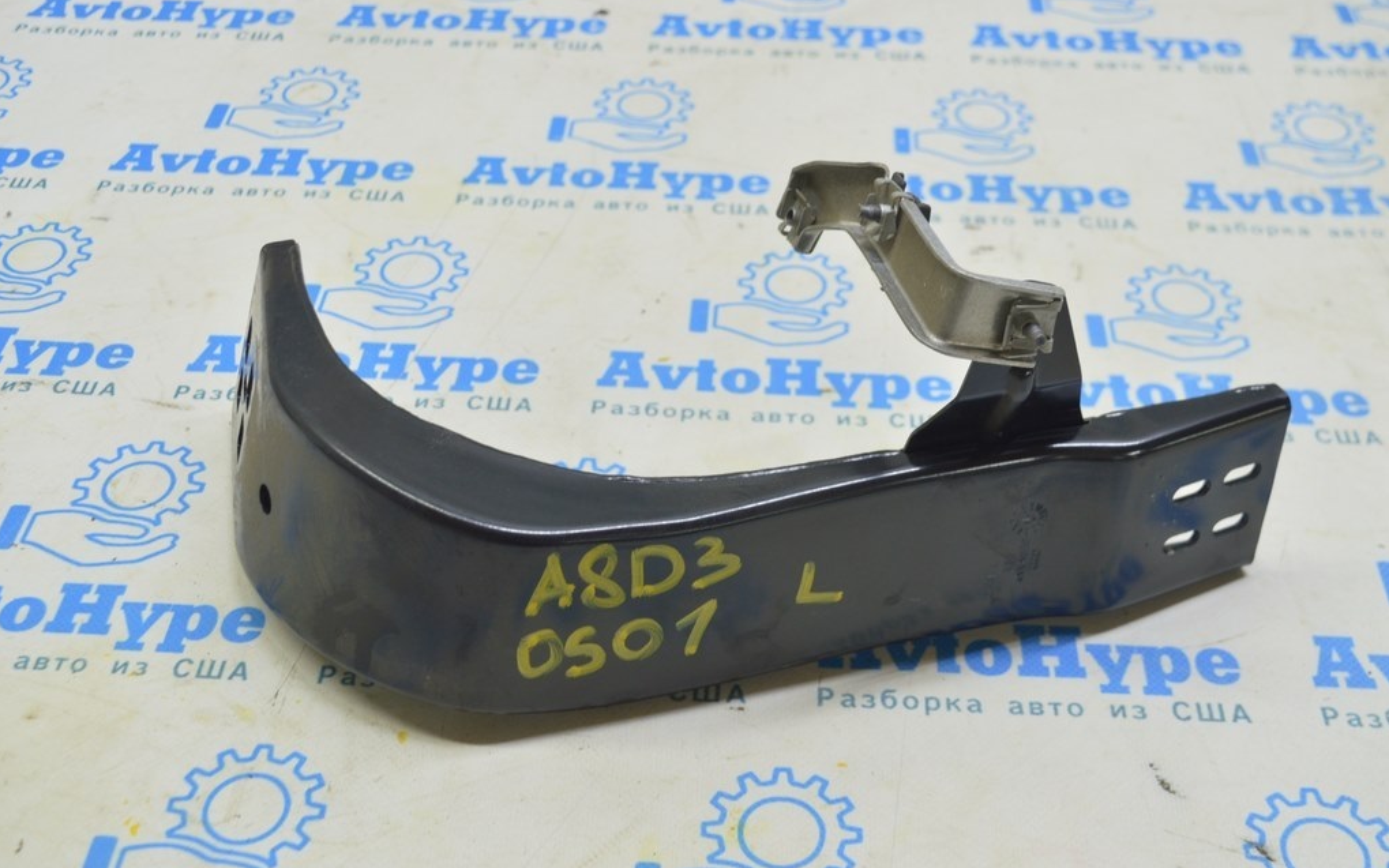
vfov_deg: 28.9
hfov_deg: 44.8
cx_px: 695
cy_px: 438
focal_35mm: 45
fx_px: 1685
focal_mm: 29
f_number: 5.6
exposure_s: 1/20
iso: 400
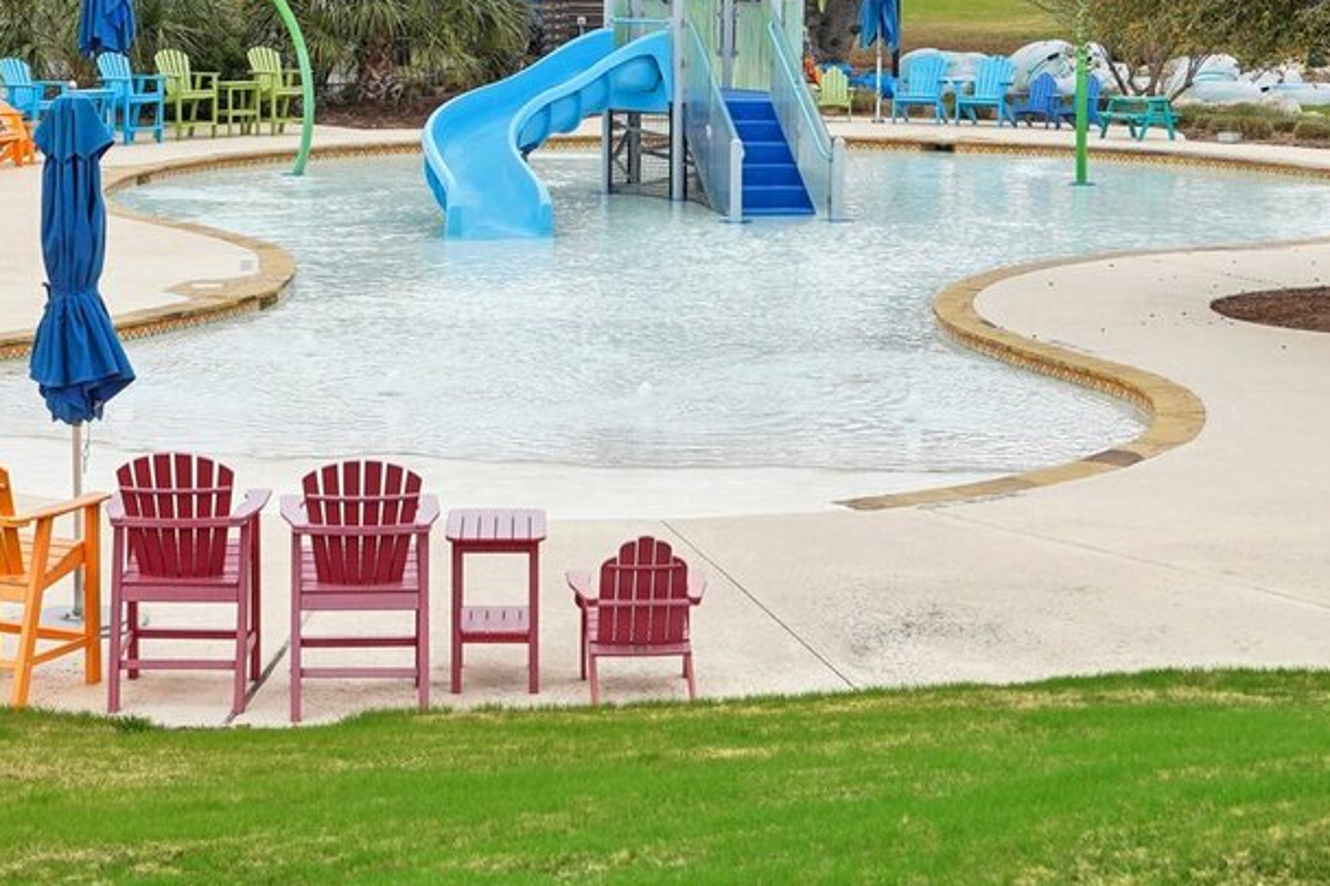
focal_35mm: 89
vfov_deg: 15.0
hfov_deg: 22.8
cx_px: 610
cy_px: -31
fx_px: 3299
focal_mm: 33.5
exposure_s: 1/400
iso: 100
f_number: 8
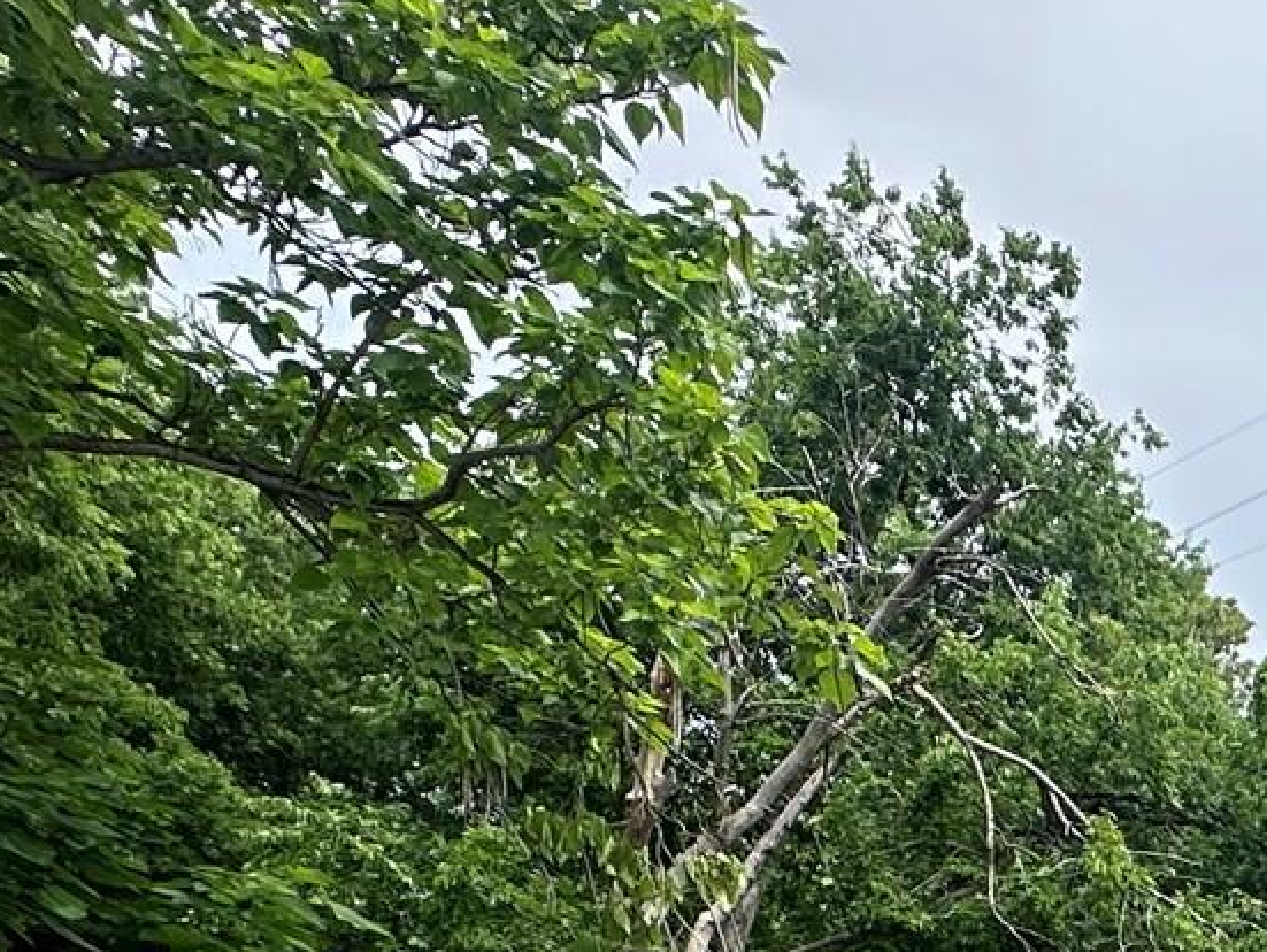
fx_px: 1905
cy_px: 1529
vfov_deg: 21.9
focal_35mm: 52
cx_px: 1754
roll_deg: -0.9
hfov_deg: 28.3
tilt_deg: -10.3
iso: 40
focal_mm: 2.22
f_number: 2.2
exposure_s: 1/903
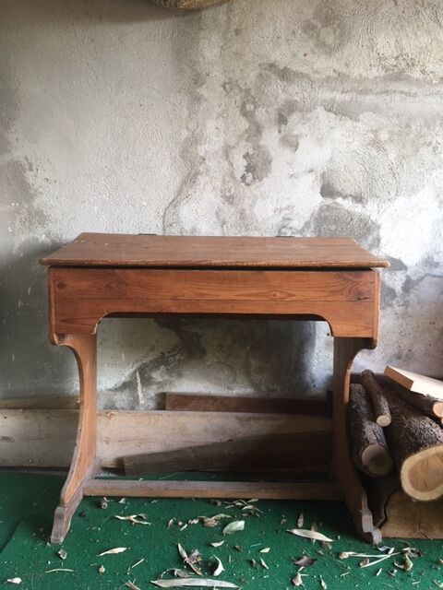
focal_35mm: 29
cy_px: 295
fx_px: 495
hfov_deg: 48.2
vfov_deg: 61.7
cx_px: 222
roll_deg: +1.6
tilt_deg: -8.7
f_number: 2.2
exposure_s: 1/33
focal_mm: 4.15
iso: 160
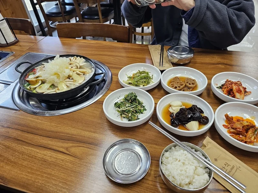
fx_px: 171
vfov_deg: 58.9
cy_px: 96
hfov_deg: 73.9
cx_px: 129
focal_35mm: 23
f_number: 1.7
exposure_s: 1/180
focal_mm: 6.3
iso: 125
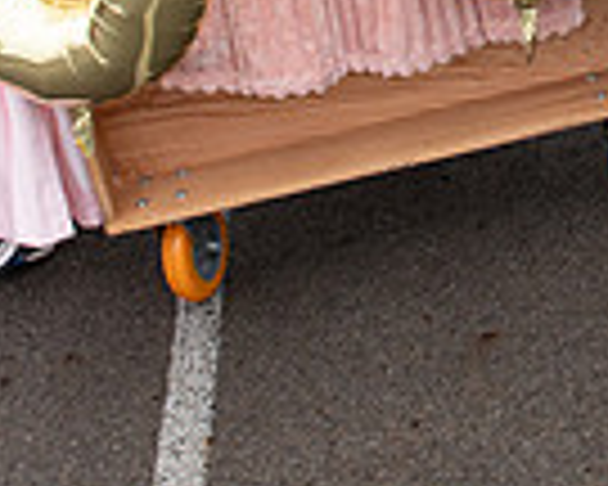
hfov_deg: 17.3
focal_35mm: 107
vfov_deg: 13.4
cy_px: -291
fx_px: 1925
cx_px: 685
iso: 640
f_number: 10
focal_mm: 24
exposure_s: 1/200
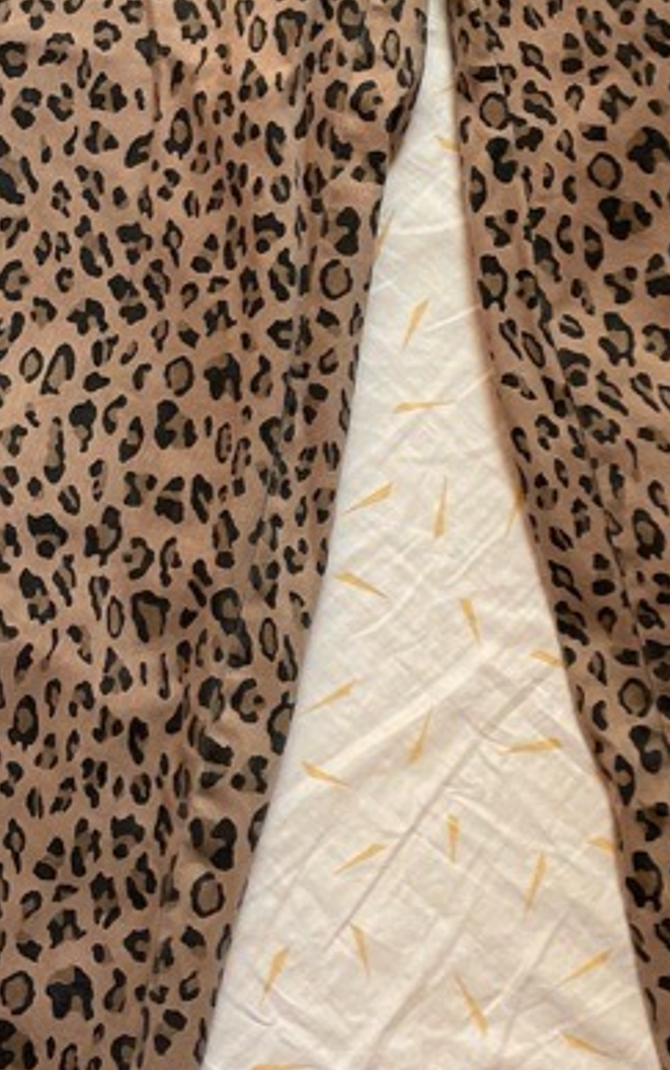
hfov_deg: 18.3
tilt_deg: -81.3
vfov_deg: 27.9
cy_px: 105
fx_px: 2071
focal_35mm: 71
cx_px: 438
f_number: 1.6
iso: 100
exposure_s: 1/121
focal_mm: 4.2
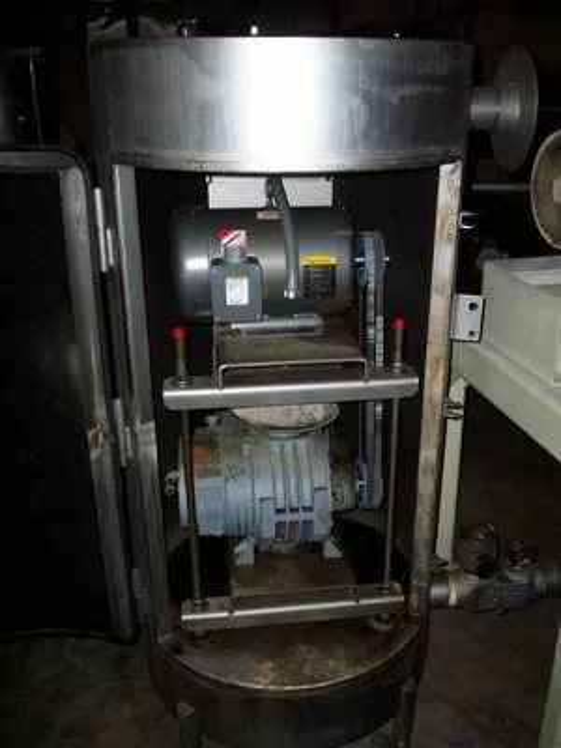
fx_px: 778
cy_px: 374
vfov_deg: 51.4
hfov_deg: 39.7
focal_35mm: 36
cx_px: 280
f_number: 4.5
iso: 140
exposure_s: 1/64
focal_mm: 5.9
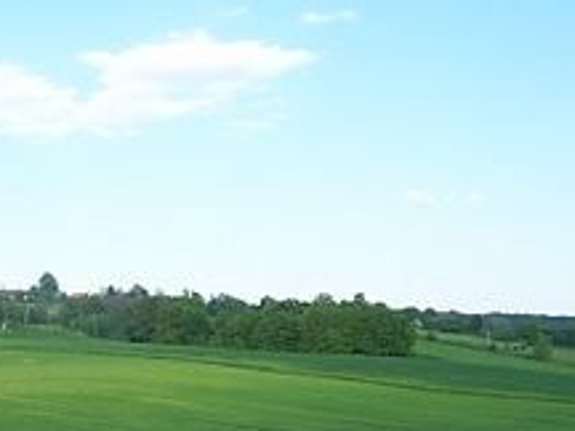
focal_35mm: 63
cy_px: 372
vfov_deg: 22.8
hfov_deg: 29.3
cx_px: 45
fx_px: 1046
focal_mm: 5.6
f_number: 5.6
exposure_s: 1/125
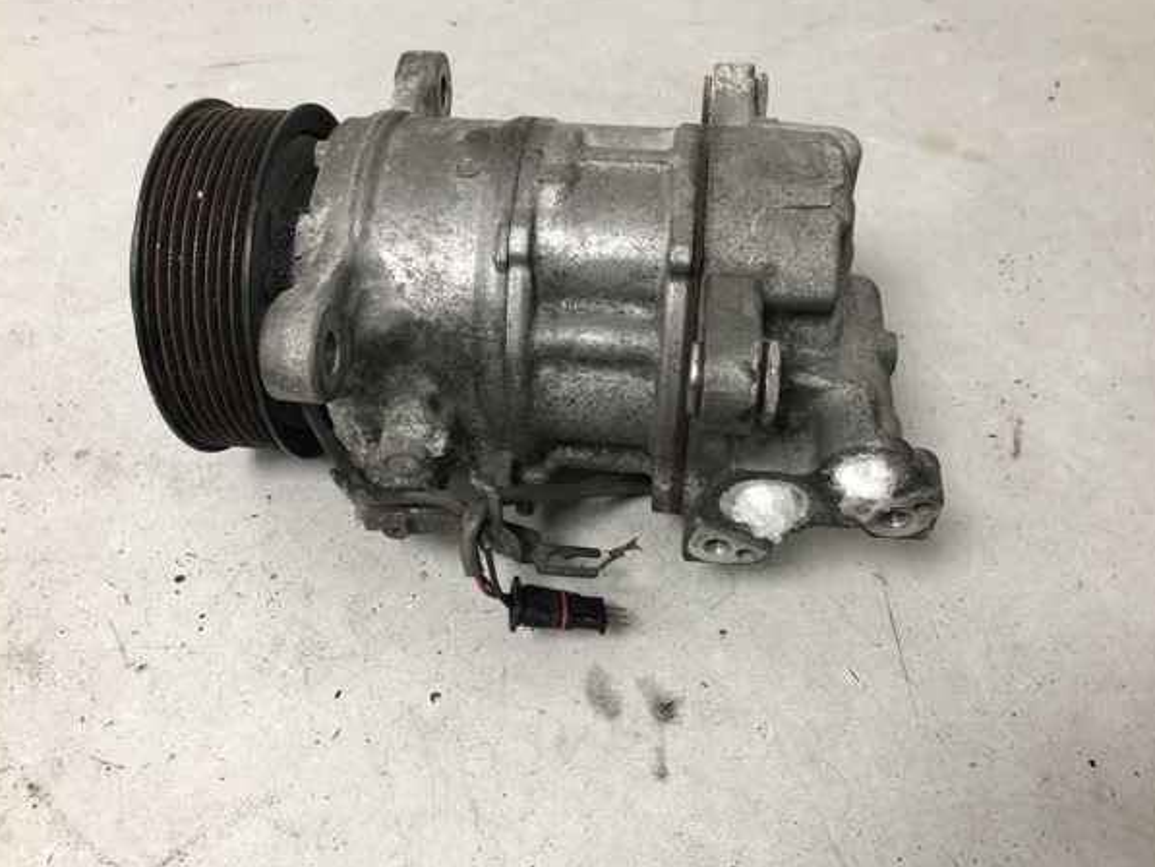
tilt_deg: -54.9
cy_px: 437
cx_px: 596
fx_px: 1001
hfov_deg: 59.9
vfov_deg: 46.8
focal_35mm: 30
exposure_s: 1/20
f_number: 1.8
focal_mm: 4
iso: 40
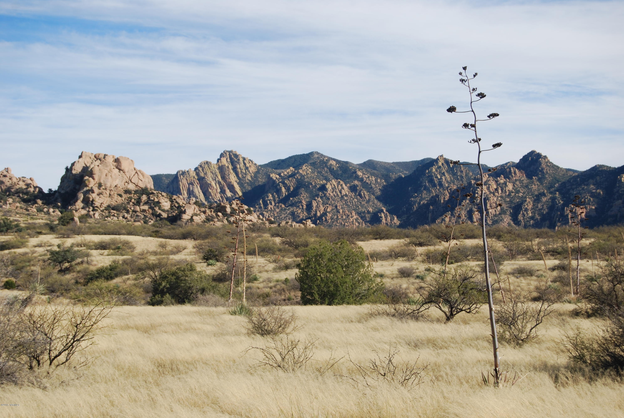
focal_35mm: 72
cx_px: 312
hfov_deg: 28.0
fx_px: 1249
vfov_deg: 19.0
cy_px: 209
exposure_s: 1/250
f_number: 8
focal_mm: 48
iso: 100
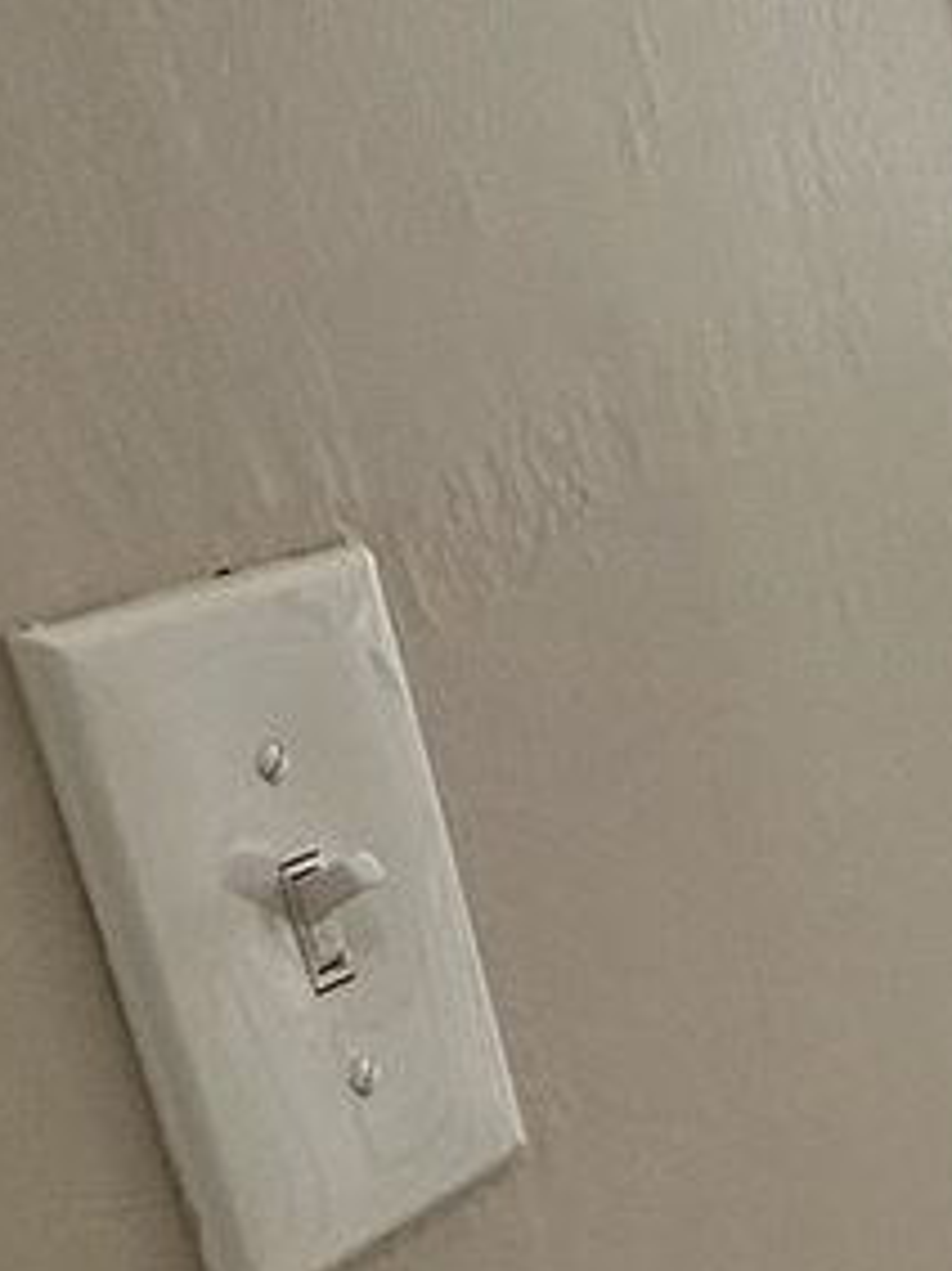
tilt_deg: -20.4
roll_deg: +0.7
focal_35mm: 76
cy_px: 1073
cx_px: 2384
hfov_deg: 13.3
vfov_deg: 25.1
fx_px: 2789
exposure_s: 1/178
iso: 40
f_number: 2.2
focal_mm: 2.22
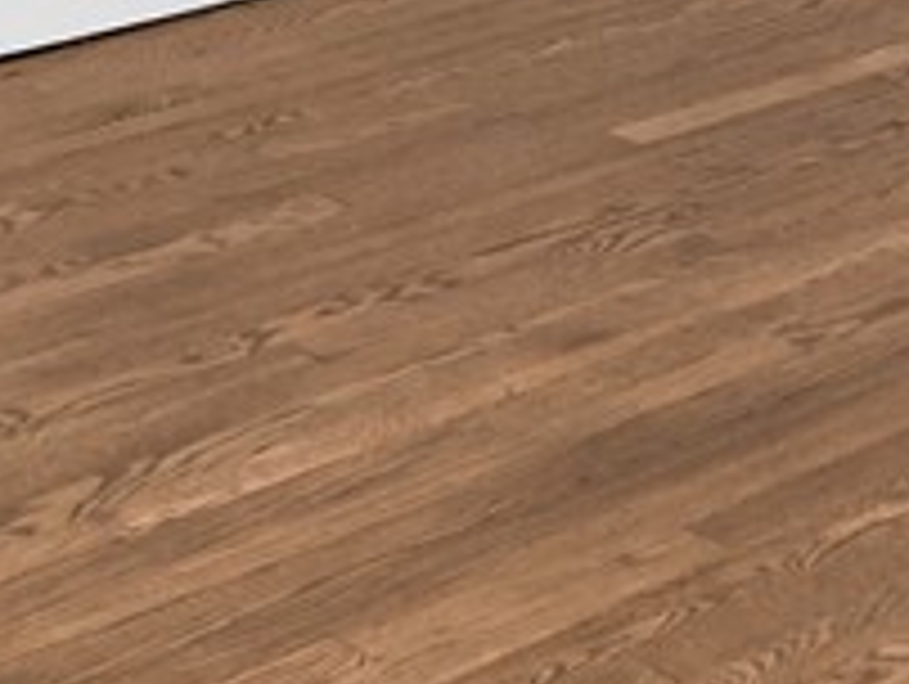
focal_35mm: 113
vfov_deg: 11.2
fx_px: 2971
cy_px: -911
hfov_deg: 17.4
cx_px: 603
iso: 140
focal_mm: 14
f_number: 4
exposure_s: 1/15
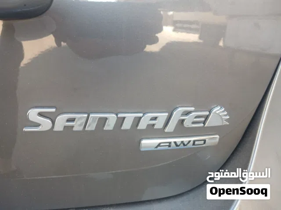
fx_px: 219
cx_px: 140
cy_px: 105
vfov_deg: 51.4
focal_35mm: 27
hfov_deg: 65.3
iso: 40
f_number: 1.8
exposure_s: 1/50
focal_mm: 4
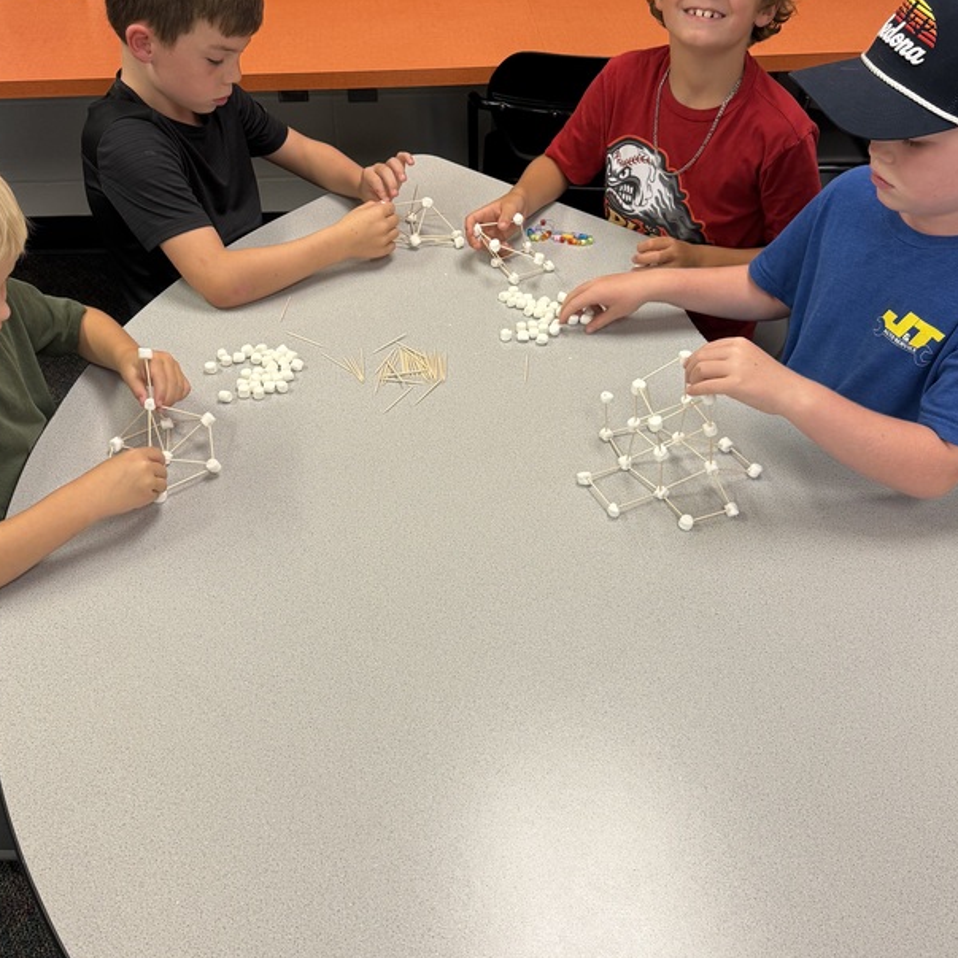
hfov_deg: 46.0
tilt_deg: -38.5
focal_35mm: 36
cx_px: 485
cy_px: 438
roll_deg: -1.0
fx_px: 1127
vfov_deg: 46.0
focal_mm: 6.76
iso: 125
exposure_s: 1/60
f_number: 1.78
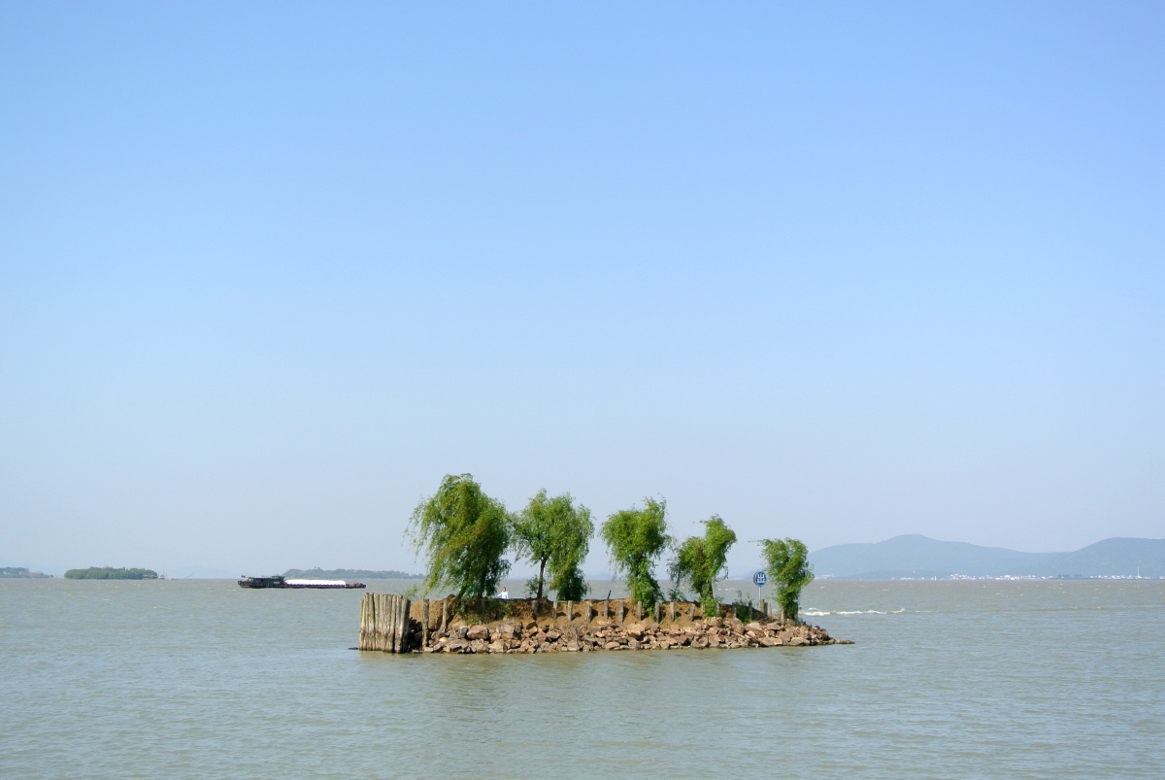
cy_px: 390
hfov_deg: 35.6
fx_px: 1814
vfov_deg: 24.3
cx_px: 582
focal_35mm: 56
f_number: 5
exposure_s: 1/500
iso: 100
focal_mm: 21.1
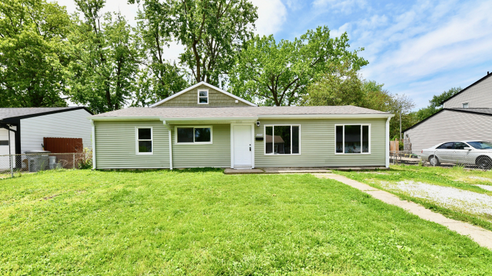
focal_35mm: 15
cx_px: 242
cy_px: 157
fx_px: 196
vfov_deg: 70.1
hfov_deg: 103.0
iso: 640
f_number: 11
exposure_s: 1/500
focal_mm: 14
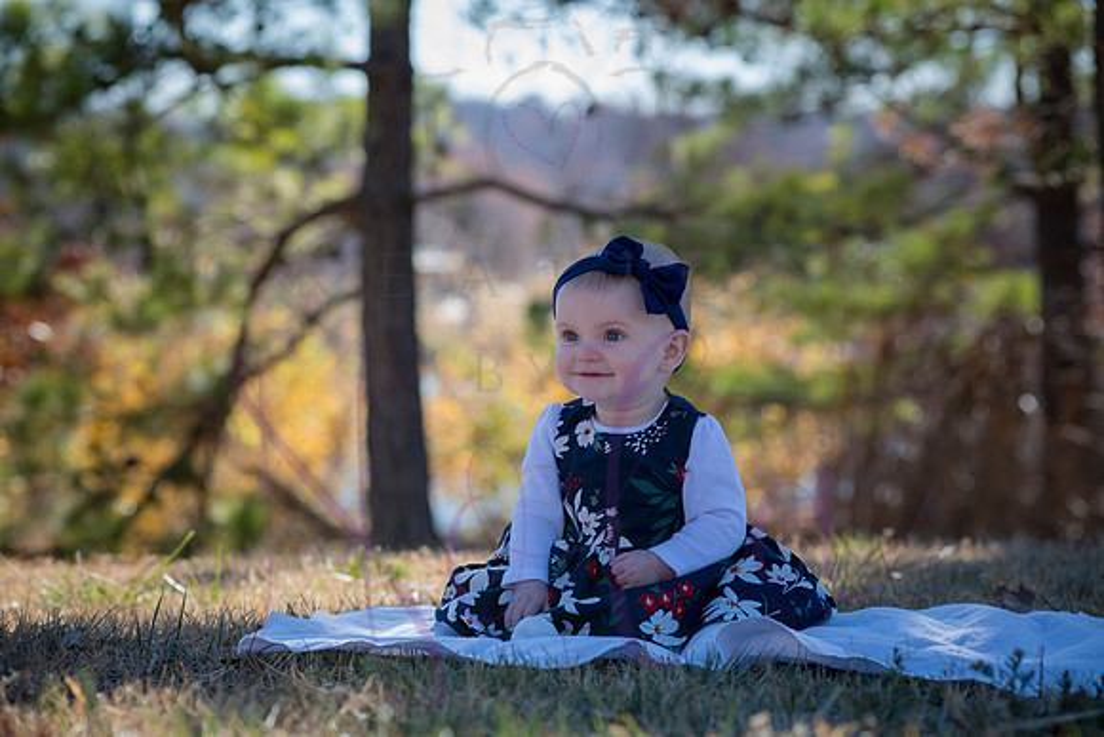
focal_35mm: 120
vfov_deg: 11.4
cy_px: 368
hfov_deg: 17.1
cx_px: 552
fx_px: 3681
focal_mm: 120
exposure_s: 1/640
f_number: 5.6
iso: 400
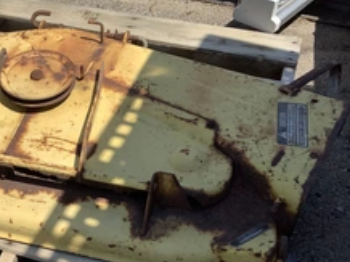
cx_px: 53
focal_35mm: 57
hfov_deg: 32.5
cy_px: 180
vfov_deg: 25.4
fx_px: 576
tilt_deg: -46.7
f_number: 2.4
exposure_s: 1/1631
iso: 25
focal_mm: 3.3
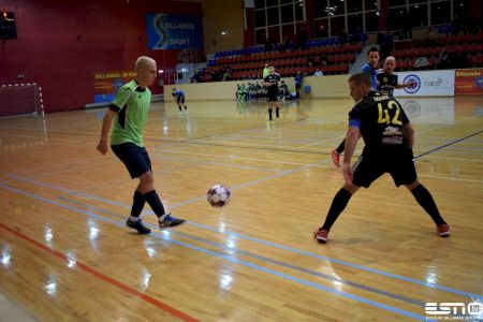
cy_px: 161
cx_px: 242
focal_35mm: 34
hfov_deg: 55.1
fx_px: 463
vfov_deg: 38.4
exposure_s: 1/500
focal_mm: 23
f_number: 3.8
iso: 6400
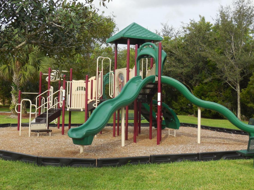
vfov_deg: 25.6
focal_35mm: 57
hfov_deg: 33.8
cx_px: 120
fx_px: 418
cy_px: 78
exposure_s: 1/640
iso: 125
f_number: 3.8
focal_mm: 8.2
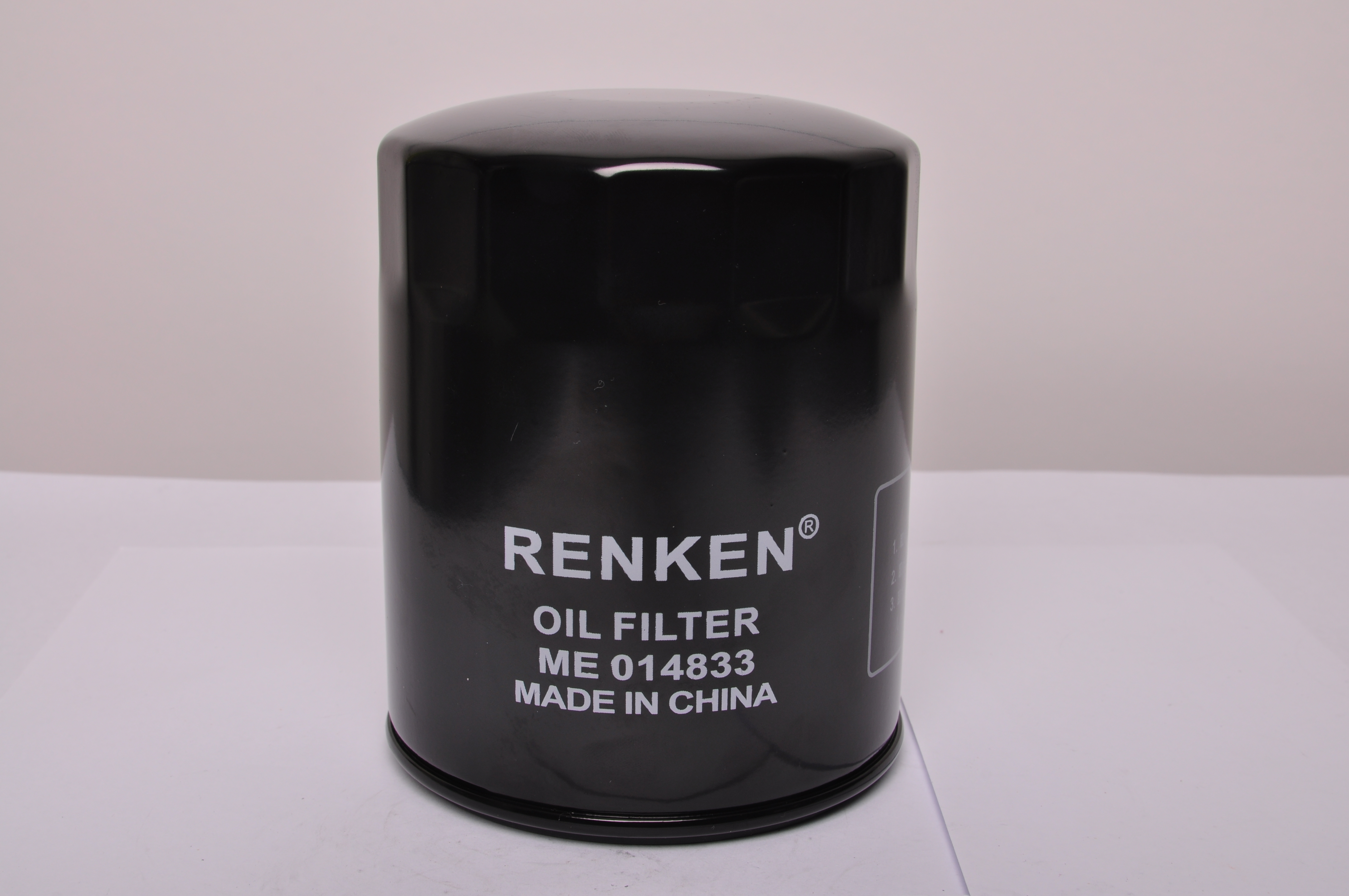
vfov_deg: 25.7
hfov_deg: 37.9
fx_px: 1965
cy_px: 448
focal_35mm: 52
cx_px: 674
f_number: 16
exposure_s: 1/125
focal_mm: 35
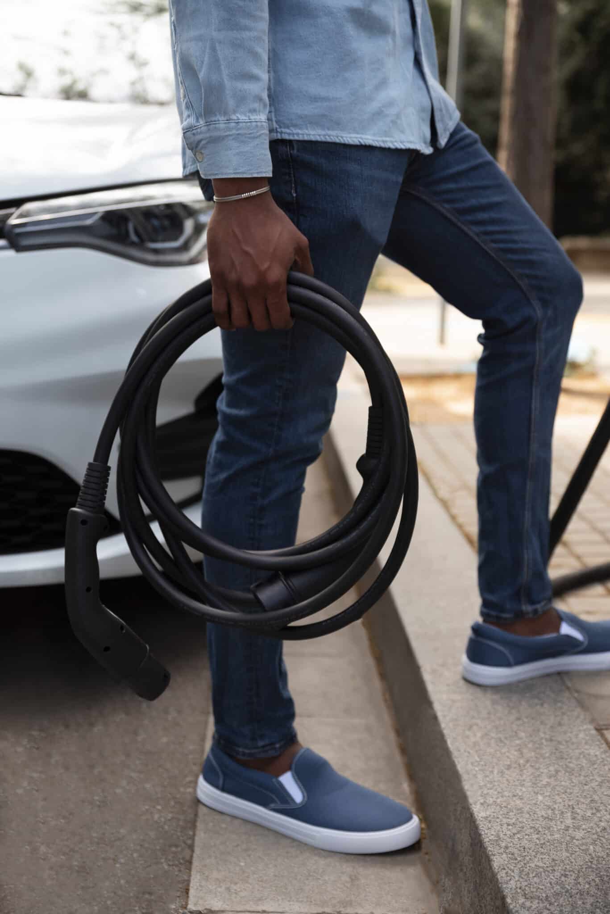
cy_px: 457
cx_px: 305
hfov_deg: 27.0
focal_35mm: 50
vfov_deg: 39.6
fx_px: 1270
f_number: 3.2
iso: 500
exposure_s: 1/640
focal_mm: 50
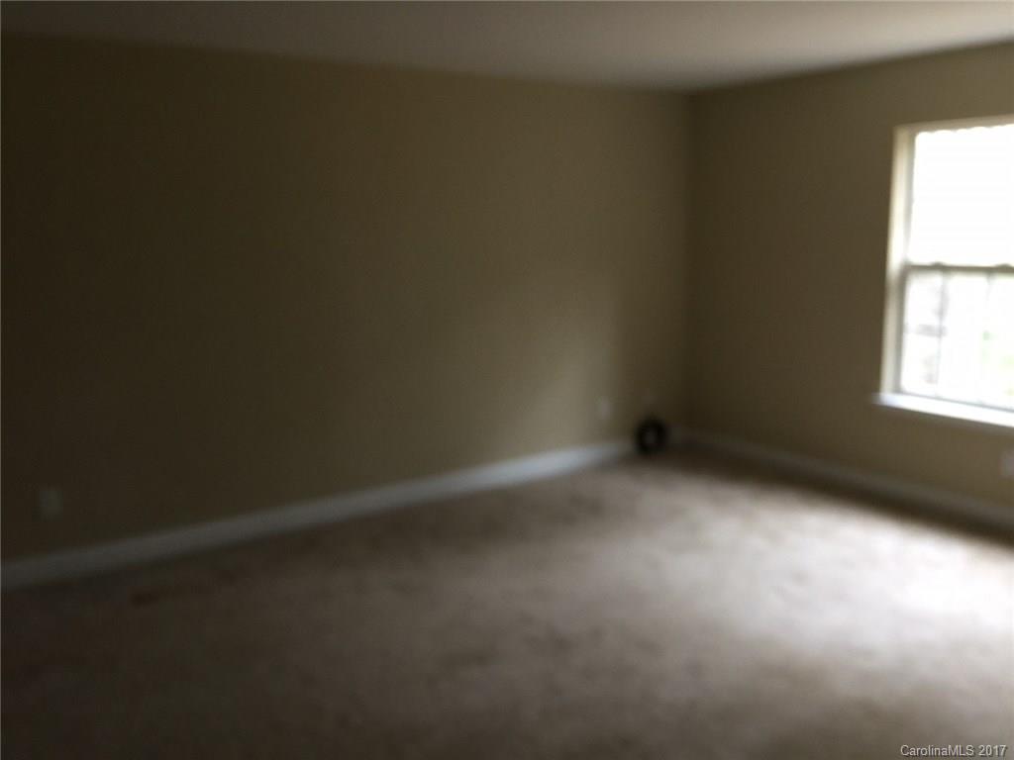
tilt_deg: -13.6
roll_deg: -0.3
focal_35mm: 29
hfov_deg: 61.7
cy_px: 380
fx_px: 849
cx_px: 507
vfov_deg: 48.2
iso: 64
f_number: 2.2
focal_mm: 4.15
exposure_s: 1/15
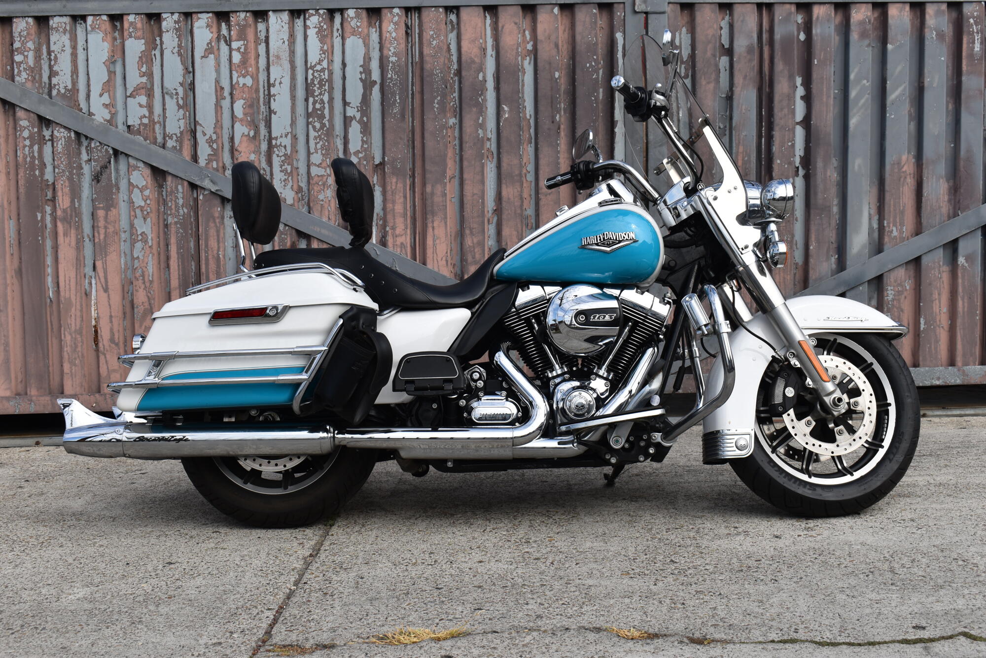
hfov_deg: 42.3
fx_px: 1274
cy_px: 329
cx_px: 493
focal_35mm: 46
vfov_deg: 29.0
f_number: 9
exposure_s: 1/320
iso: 100
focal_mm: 31
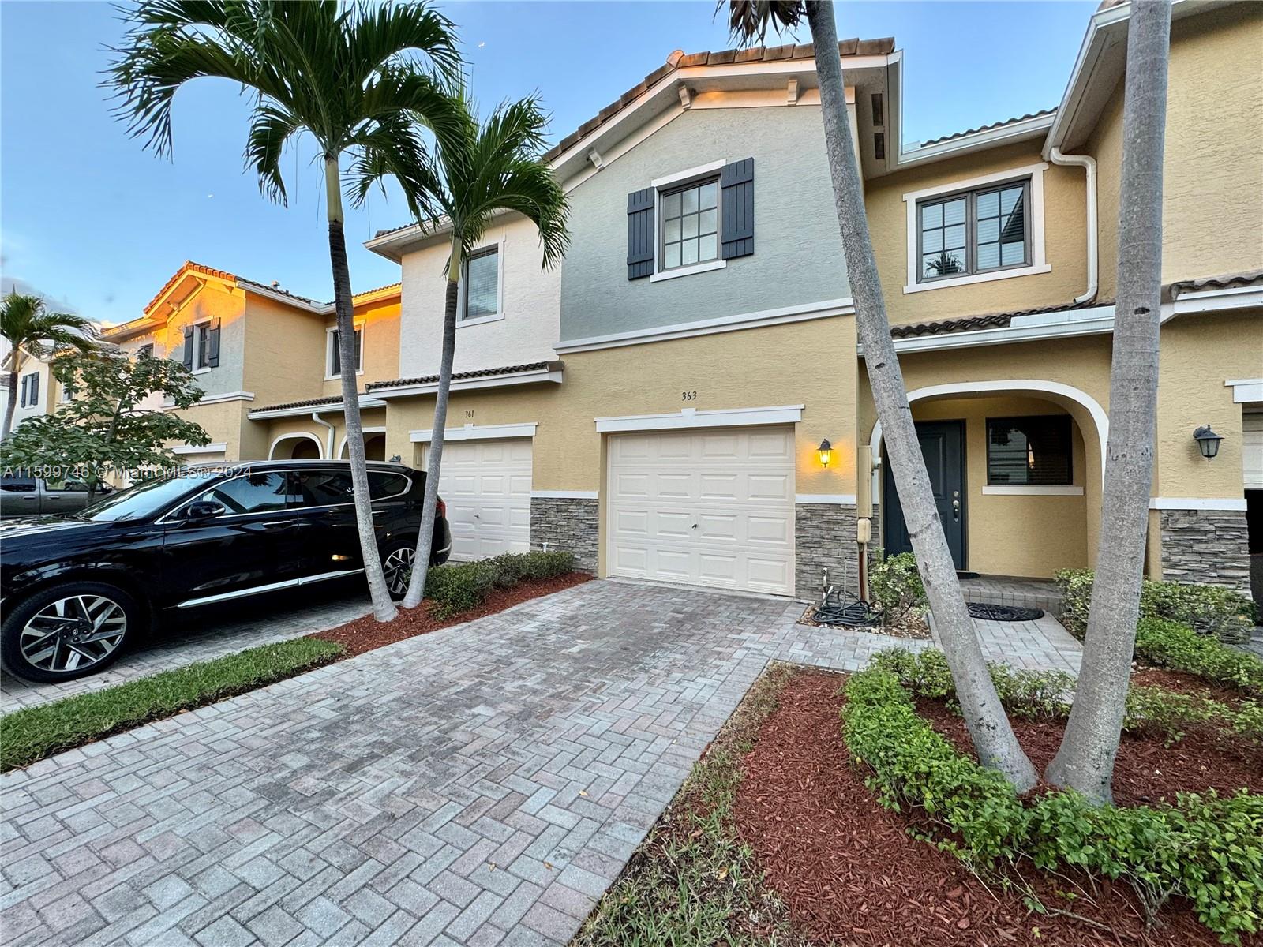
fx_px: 511
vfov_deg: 85.7
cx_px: 632
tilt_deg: +1.7
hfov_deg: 102.1
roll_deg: -1.3
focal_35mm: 14
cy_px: 474
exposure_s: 1/99
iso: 80
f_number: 2.2
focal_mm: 2.22
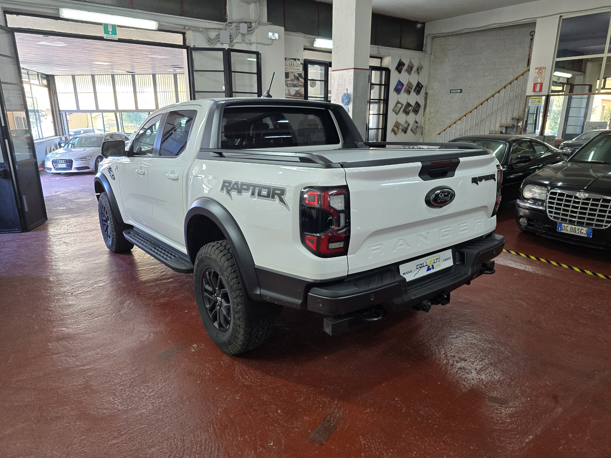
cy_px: 229
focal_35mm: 23
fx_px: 406
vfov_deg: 58.9
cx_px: 306
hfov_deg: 73.9
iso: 250
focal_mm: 6.3
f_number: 1.7
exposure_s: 1/100
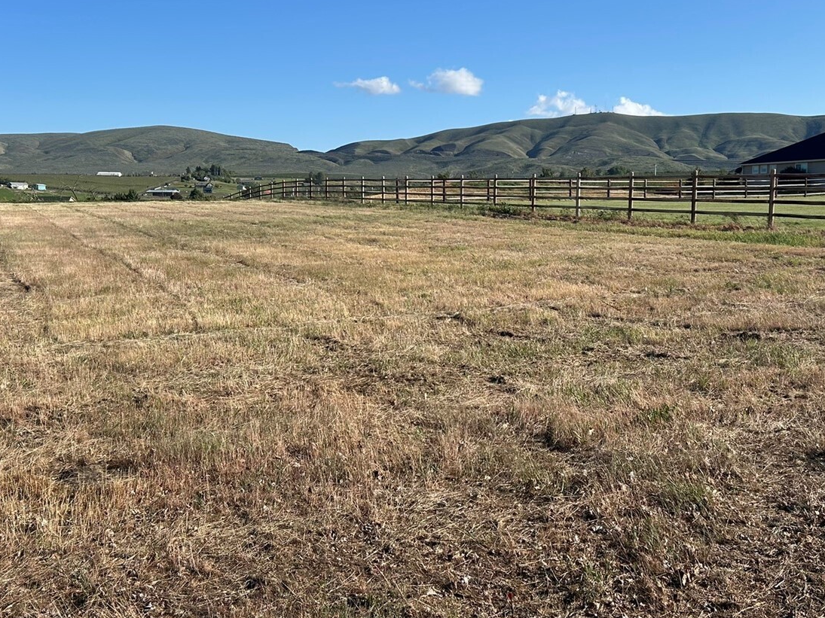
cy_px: 292
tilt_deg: -3.5
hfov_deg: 48.9
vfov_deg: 37.7
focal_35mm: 38
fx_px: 906
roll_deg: +0.7
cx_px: 466
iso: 50
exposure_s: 1/3704
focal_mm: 5.7
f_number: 1.5
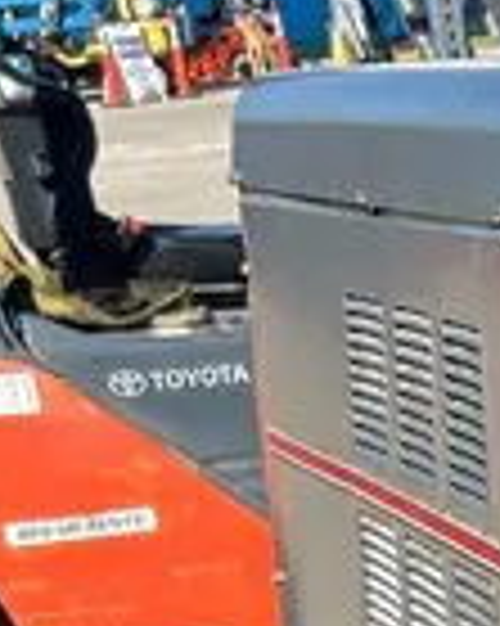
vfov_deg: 12.5
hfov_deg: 10.3
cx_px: 1113
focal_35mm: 134
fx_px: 2481
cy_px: 1290
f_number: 1.5
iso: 50
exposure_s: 1/2252
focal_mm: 5.7
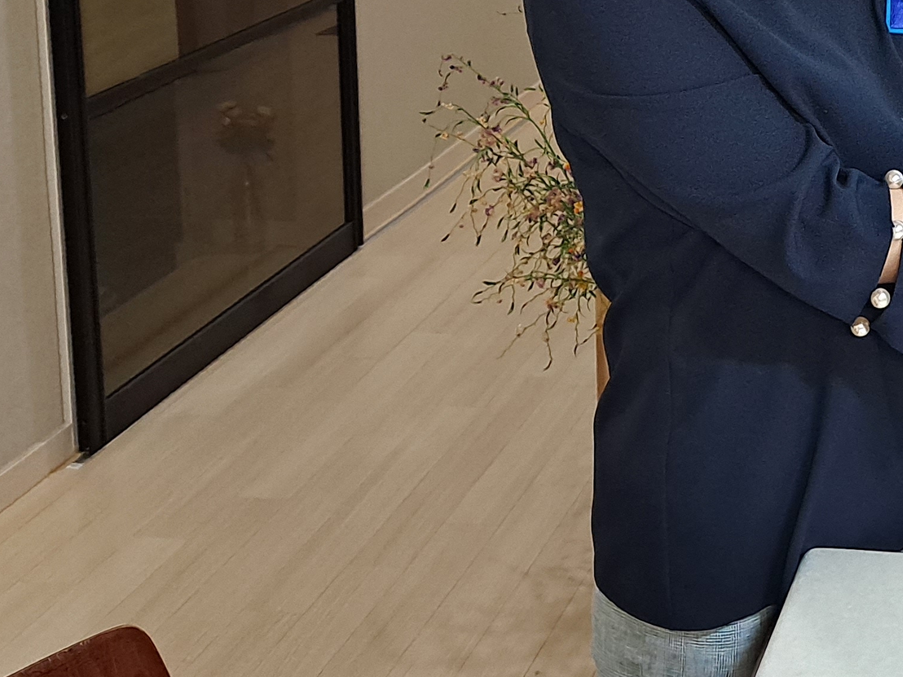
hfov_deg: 25.3
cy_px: -49
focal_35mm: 73
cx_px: 920
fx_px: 1904
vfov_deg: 19.4
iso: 320
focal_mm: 5.23
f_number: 1.8
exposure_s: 1/60
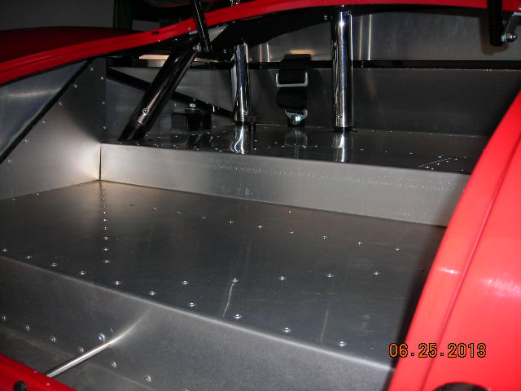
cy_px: 196
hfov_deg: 49.0
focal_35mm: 38
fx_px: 572
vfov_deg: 37.7
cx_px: 260
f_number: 3.2
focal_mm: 6.3
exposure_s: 1/60.1
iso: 50
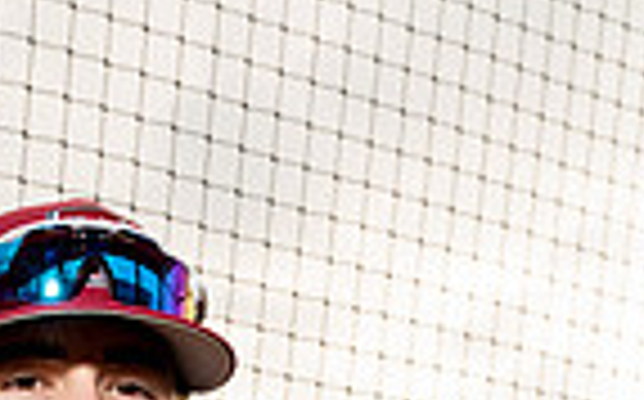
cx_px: 23
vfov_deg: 10.3
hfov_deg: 18.7
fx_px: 1911
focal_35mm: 109
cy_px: 966
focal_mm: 34
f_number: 11
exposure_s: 1/250
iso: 400
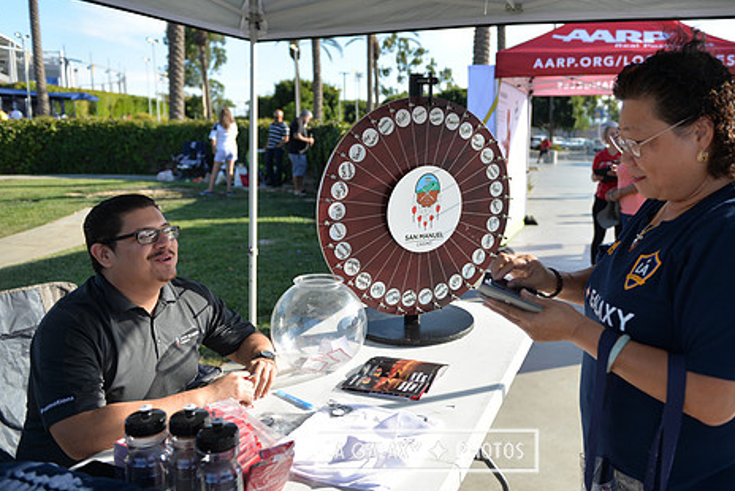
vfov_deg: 43.6
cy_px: 213
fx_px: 613
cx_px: 426
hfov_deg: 61.6
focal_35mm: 30
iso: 100
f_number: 2.8
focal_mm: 24
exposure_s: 1/800
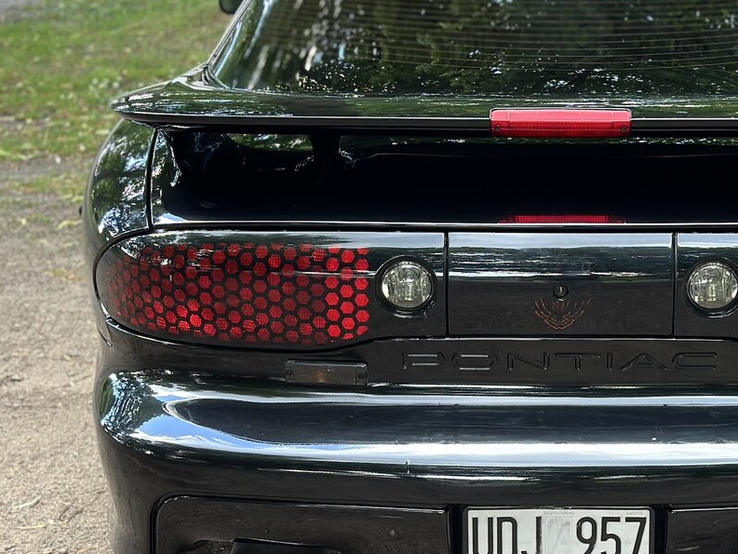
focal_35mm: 93
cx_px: 594
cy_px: 228
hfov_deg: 20.8
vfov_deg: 15.9
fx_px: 1983
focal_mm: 6.86
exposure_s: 1/172
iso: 125
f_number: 1.78
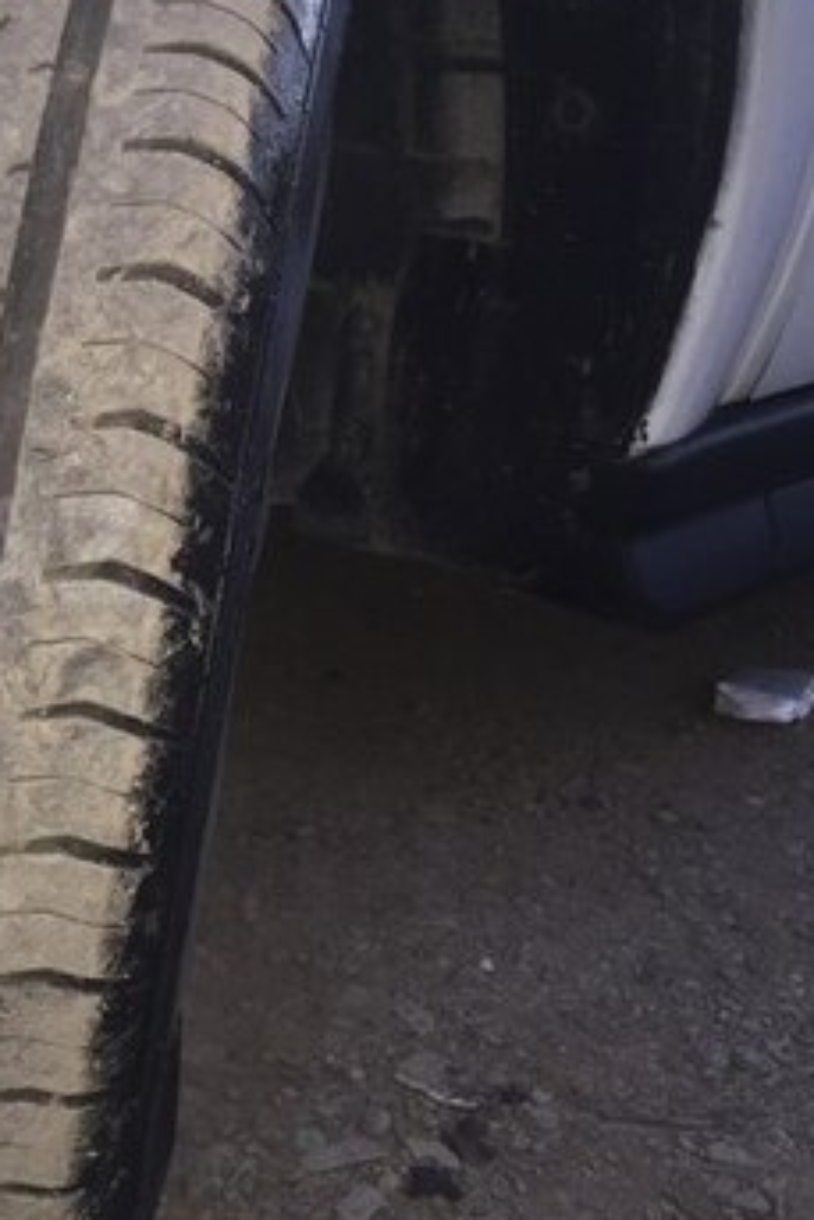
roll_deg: -0.8
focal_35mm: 58
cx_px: -224
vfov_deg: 34.4
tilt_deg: -13.7
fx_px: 1965
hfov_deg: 21.3
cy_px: 550
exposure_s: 1/33
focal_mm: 4.15
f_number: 2.2
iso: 40
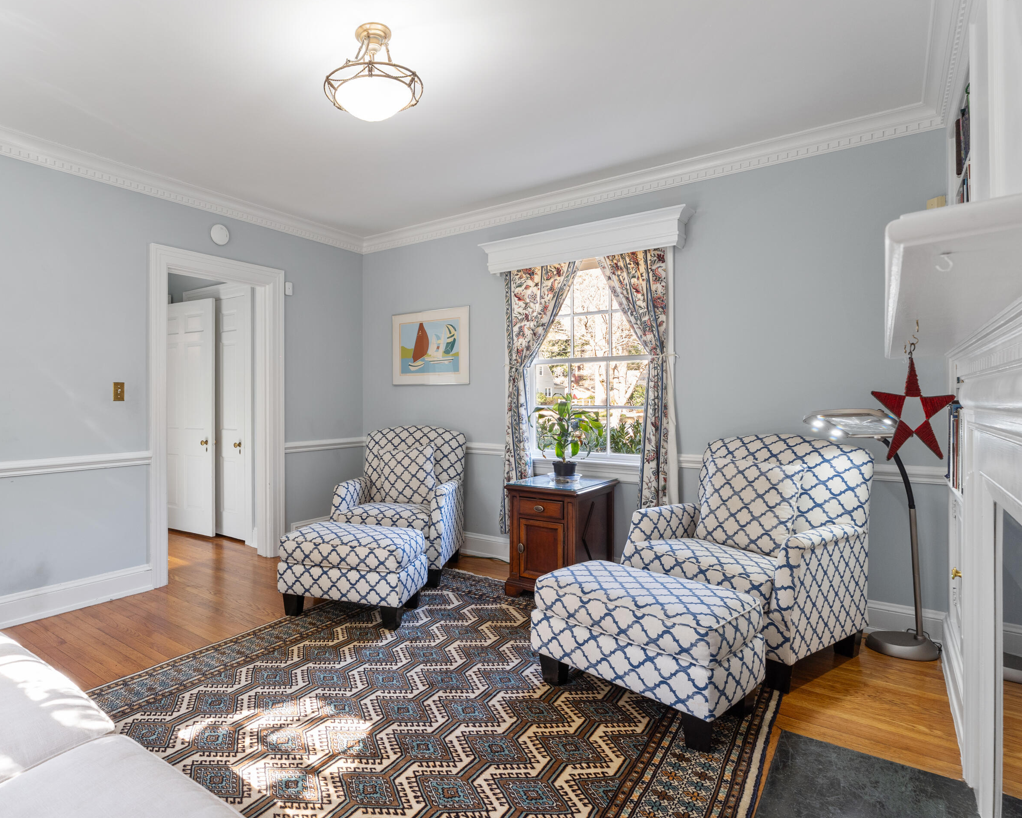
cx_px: 379
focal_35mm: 19
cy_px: 408
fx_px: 575
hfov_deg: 81.6
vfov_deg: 70.9
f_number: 8
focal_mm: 16
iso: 400
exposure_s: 1/8
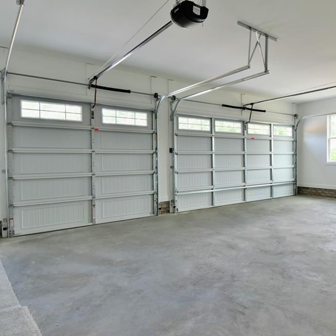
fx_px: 264
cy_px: 165
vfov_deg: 65.0
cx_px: 198
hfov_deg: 64.6
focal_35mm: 24
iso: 640
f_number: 9
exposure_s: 1/15
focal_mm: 12
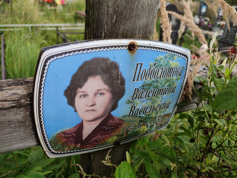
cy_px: 89
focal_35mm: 25
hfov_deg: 69.4
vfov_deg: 54.9
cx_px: 118
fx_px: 171
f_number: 1.9
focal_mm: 6.04
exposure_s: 1/330
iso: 50
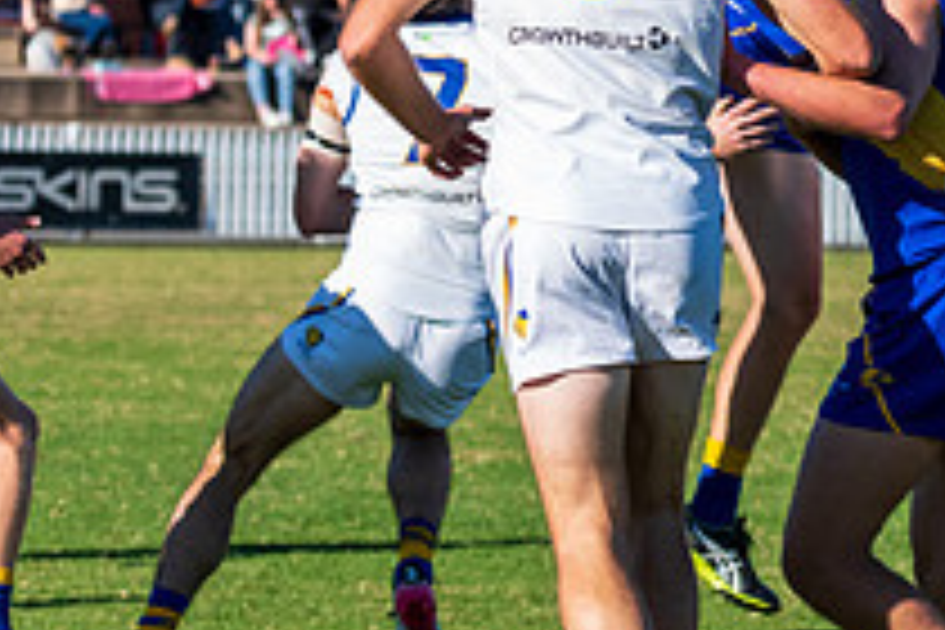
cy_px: 27
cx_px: 1175
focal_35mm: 508
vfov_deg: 2.7
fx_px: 13334
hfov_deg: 4.0
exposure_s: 1/2000
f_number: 9
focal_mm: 150
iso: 800
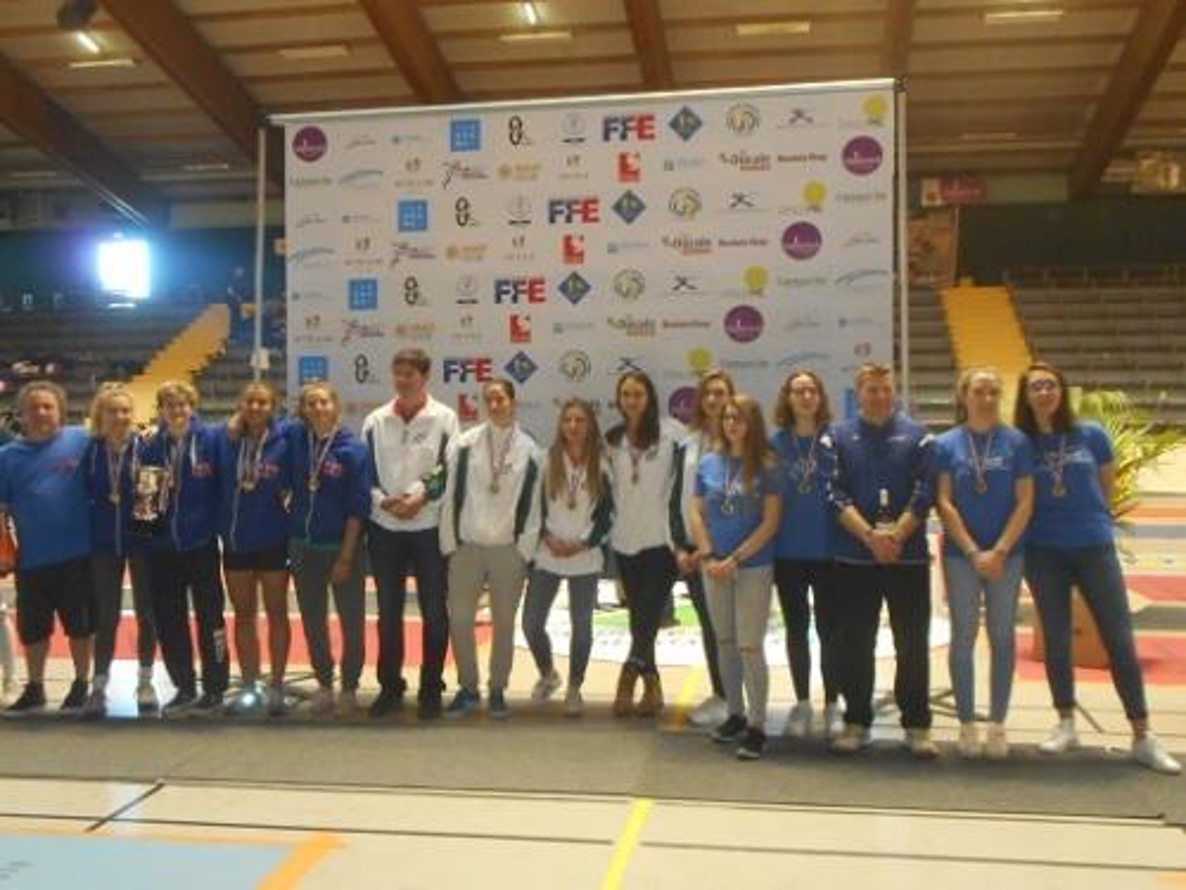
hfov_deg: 47.9
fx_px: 1336
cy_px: 445
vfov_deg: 36.8
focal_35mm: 39
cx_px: 593
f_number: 4.5
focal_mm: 6.9
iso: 640
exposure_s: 1/30
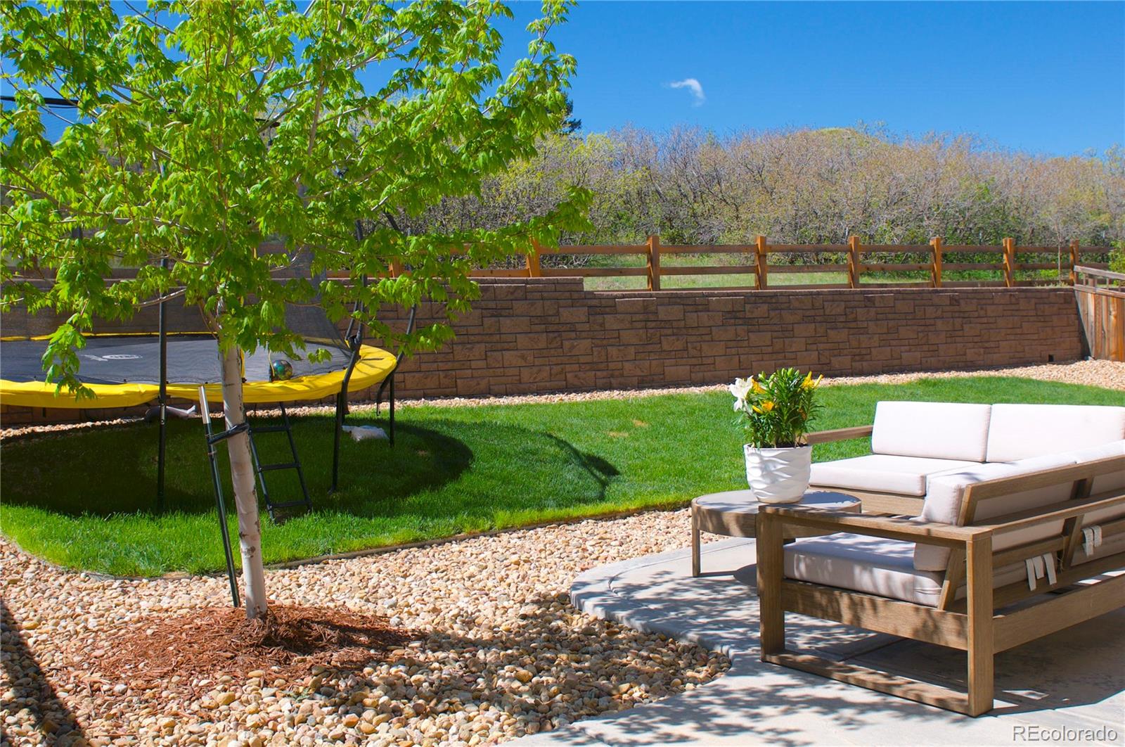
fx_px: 1123
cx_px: 562
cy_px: 374
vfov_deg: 36.8
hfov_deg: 53.2
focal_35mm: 36
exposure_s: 1/640
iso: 200
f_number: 6.3
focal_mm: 24
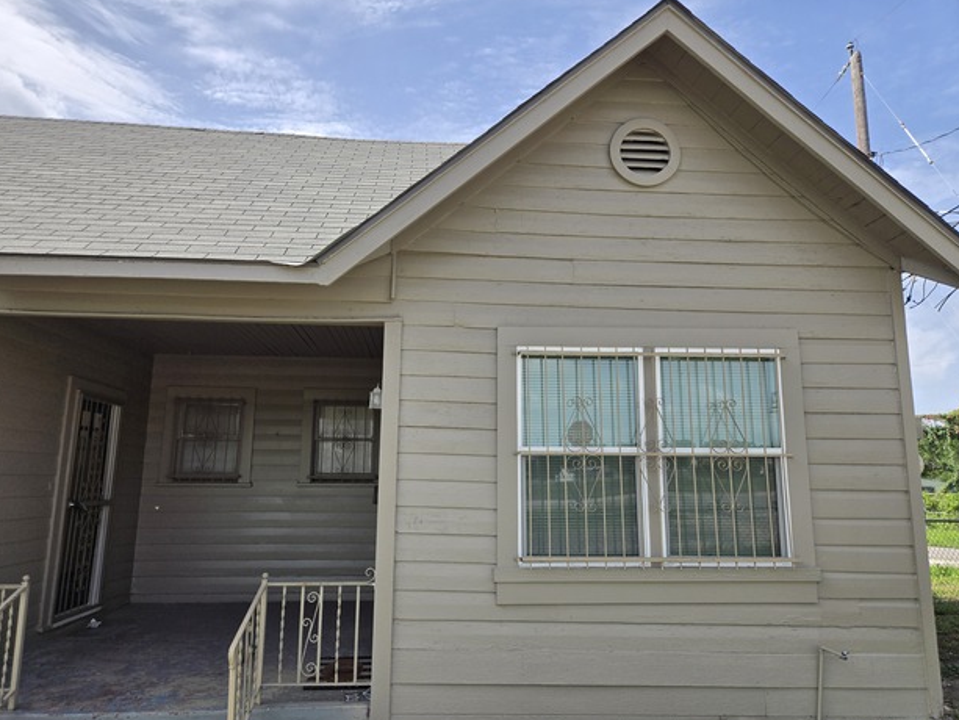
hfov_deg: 71.6
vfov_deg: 56.8
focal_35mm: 24
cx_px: 466
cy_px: 365
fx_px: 665
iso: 25
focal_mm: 5.4
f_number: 1.8
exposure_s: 1/1212
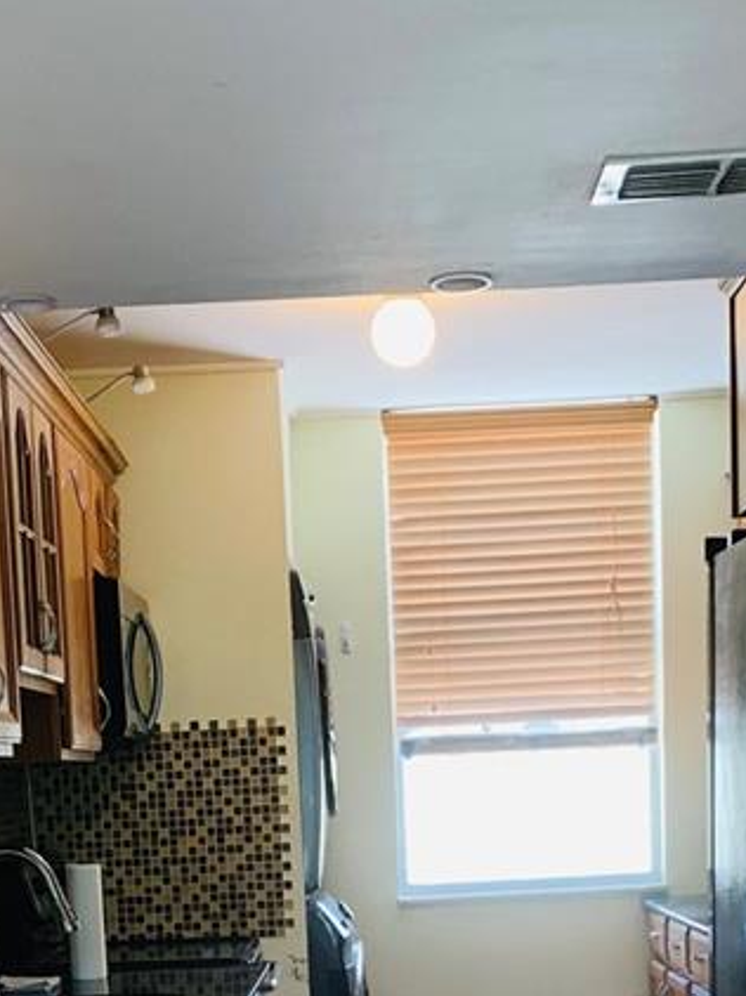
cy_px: 1131
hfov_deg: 19.8
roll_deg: +1.8
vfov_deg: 24.4
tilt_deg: -9.7
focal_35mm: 74
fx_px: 2128
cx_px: 288
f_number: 1.8
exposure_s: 1/120
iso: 80
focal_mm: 4.25
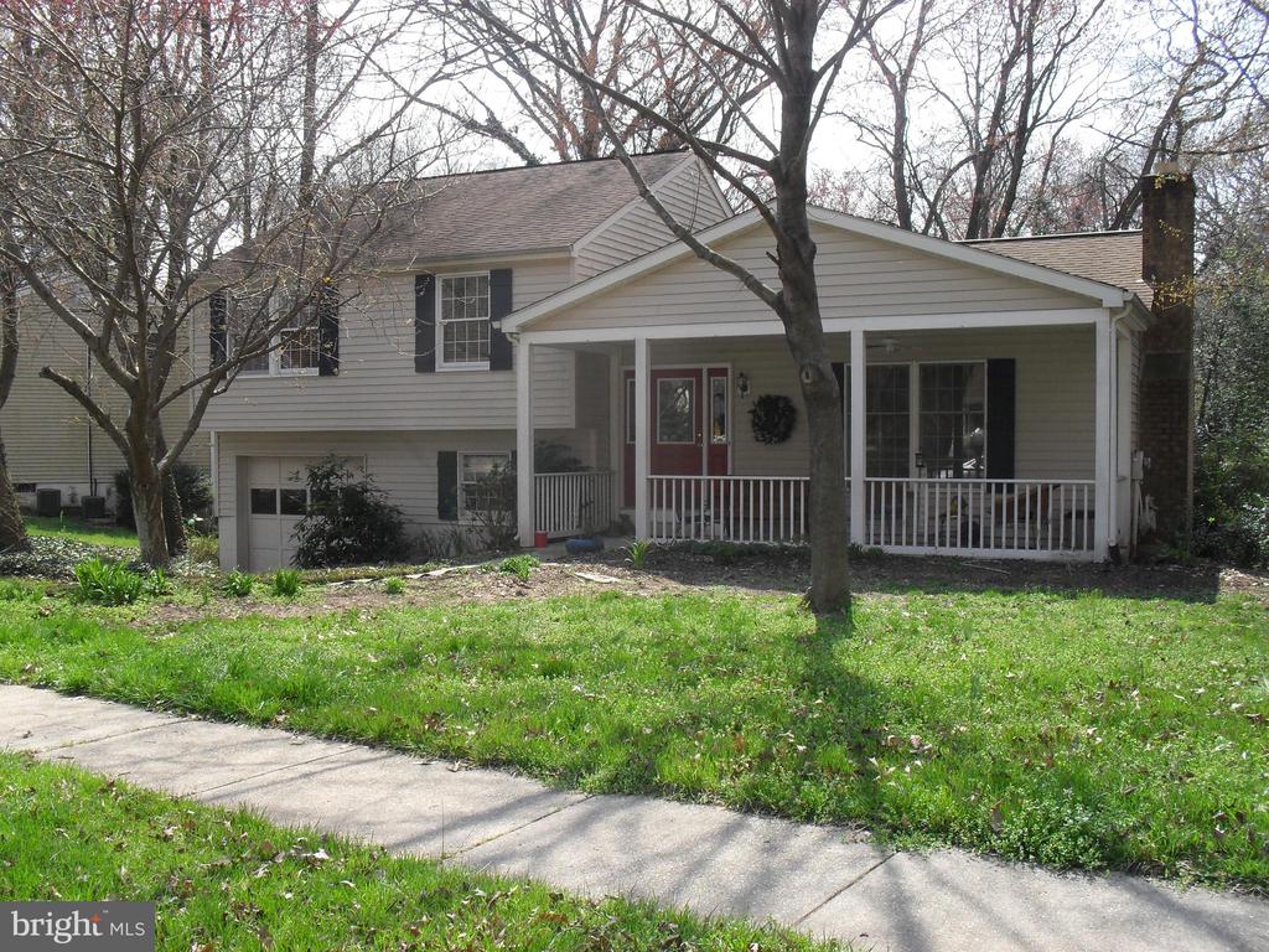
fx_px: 1283
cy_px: 476
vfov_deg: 40.7
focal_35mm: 35
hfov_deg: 52.6
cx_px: 634
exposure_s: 1/90
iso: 100
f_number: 8.4
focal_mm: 6.3
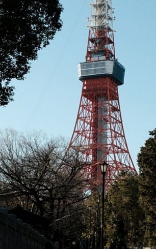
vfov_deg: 25.3
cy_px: 71
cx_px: 100
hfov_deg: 16.1
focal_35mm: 81
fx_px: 551
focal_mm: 25.4
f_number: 8
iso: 400
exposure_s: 1/350
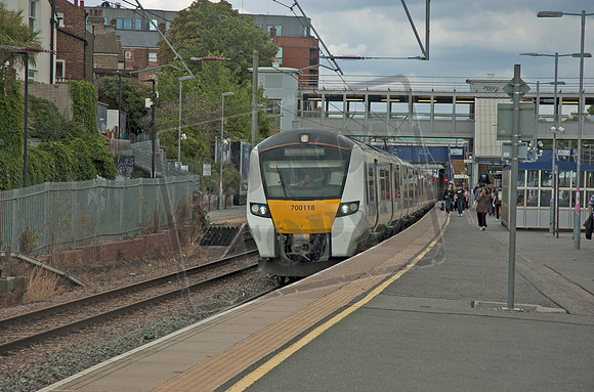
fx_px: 1727
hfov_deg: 19.5
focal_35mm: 105
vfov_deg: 13.0
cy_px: 196
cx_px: 297
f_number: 5.6
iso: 280
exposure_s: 1/500
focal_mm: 70
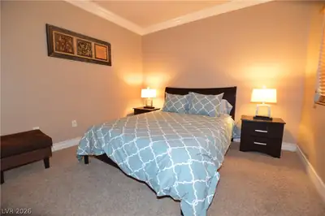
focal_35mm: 15
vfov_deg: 77.2
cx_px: 162
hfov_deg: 100.4
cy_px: 108
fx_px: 135
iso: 2000
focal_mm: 10
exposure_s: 1/60
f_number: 3.5
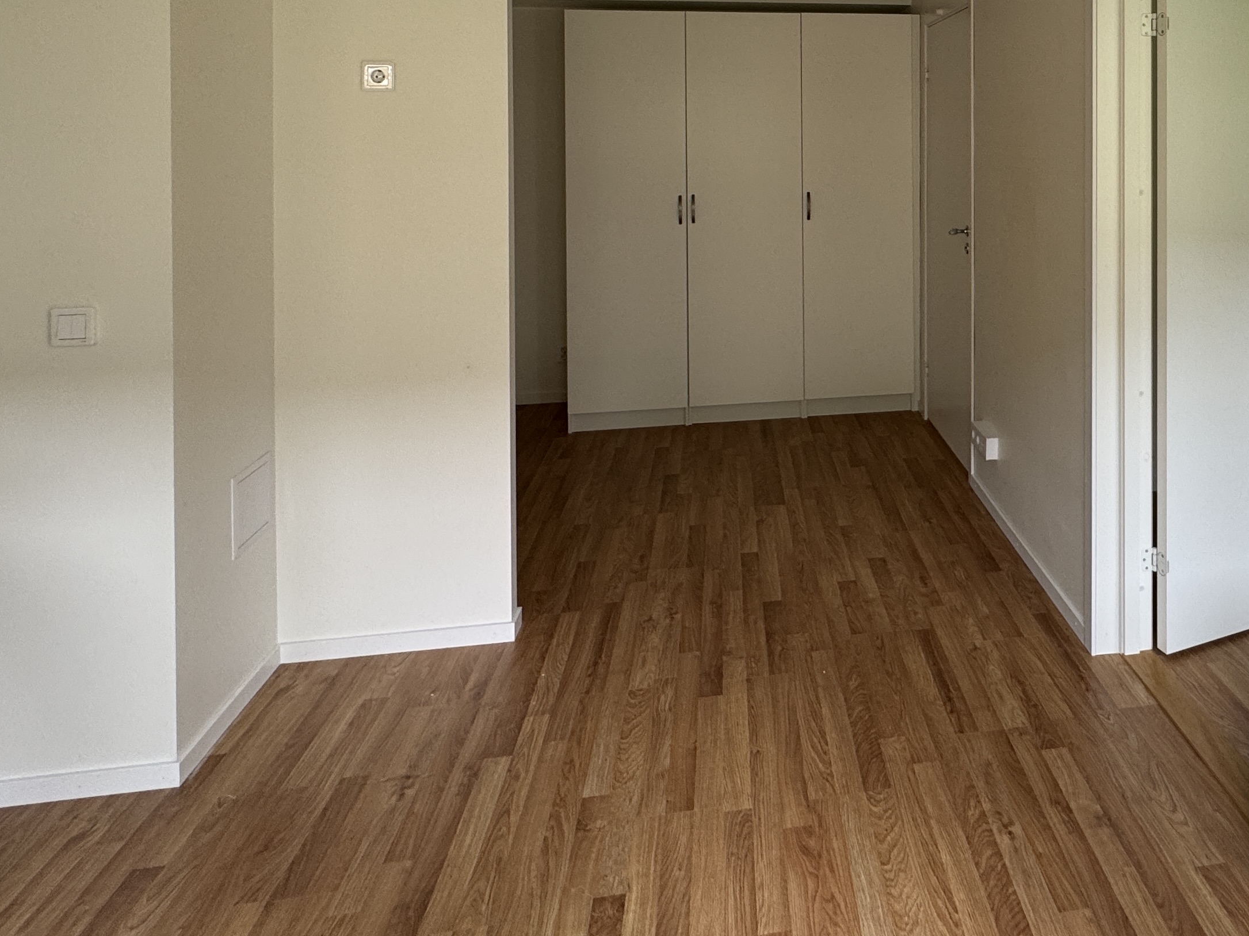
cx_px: 888
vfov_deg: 48.6
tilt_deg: +0.3
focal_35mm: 26
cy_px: 132
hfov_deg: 64.5
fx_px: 938
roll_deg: +0.2
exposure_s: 1/99
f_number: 2.2
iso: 125
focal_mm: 2.22
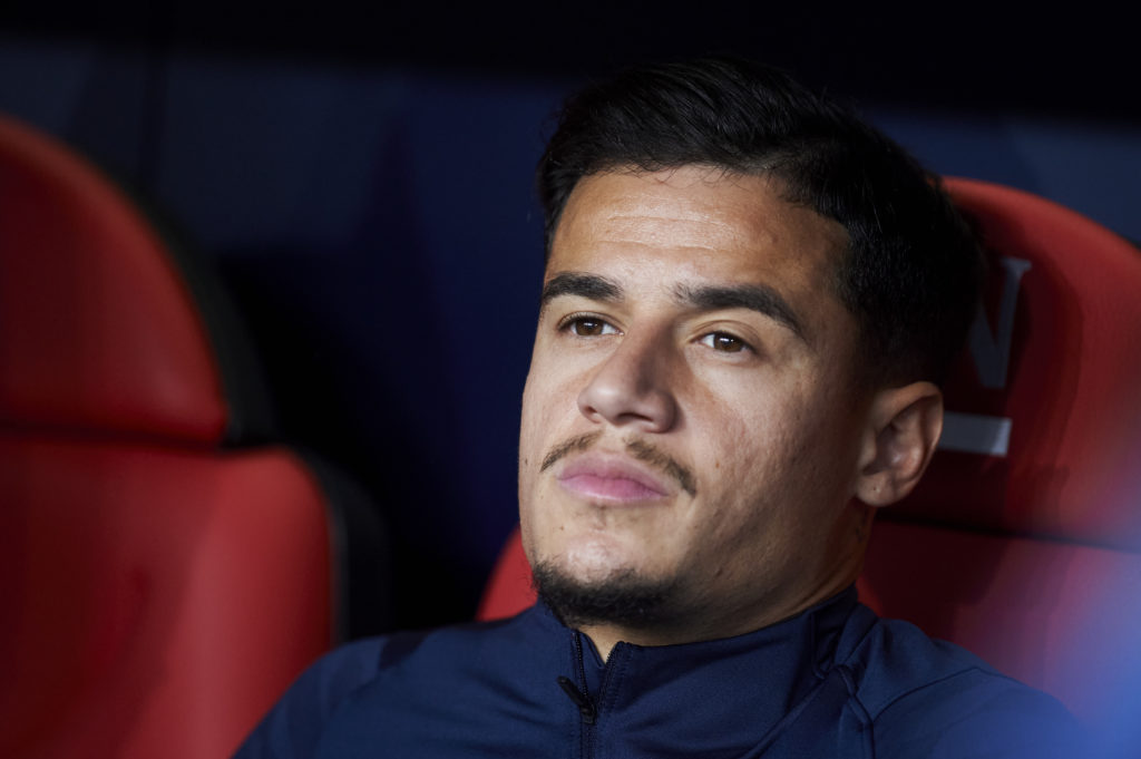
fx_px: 12667
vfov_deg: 3.4
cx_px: 570
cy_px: 380
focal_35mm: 400
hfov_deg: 5.2
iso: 2000
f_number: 2.8
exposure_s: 1/2500
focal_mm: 400
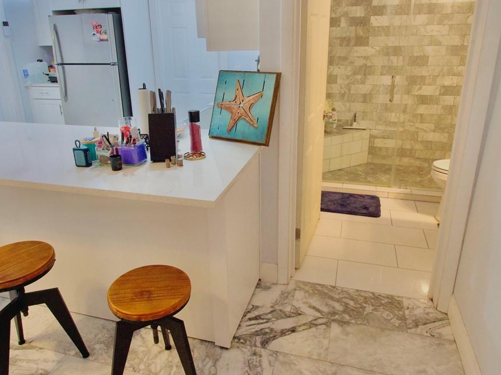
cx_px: 238
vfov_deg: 53.0
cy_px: 170
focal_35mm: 26
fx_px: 376
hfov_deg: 67.3
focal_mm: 7
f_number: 4
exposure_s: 1/60
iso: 640
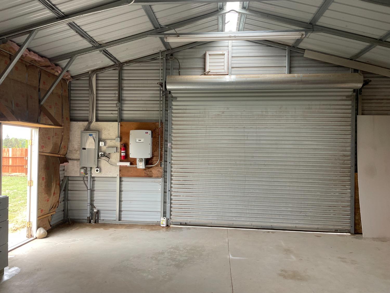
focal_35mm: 26
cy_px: 146
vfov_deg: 53.1
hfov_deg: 67.3
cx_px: 195
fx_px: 293
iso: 125
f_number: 1.6
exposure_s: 1/121
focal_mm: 4.2
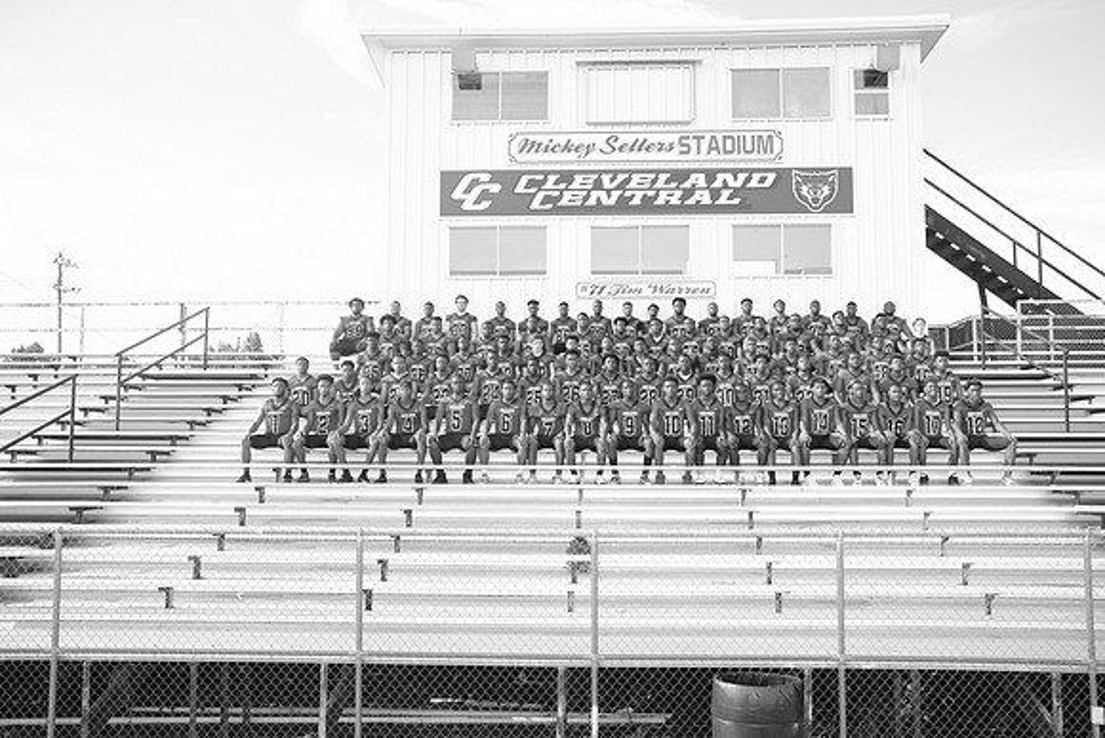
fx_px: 1075
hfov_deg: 54.4
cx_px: 552
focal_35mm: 35
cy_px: 369
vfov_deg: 37.9
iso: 200
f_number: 3.2
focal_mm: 23
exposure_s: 1/400
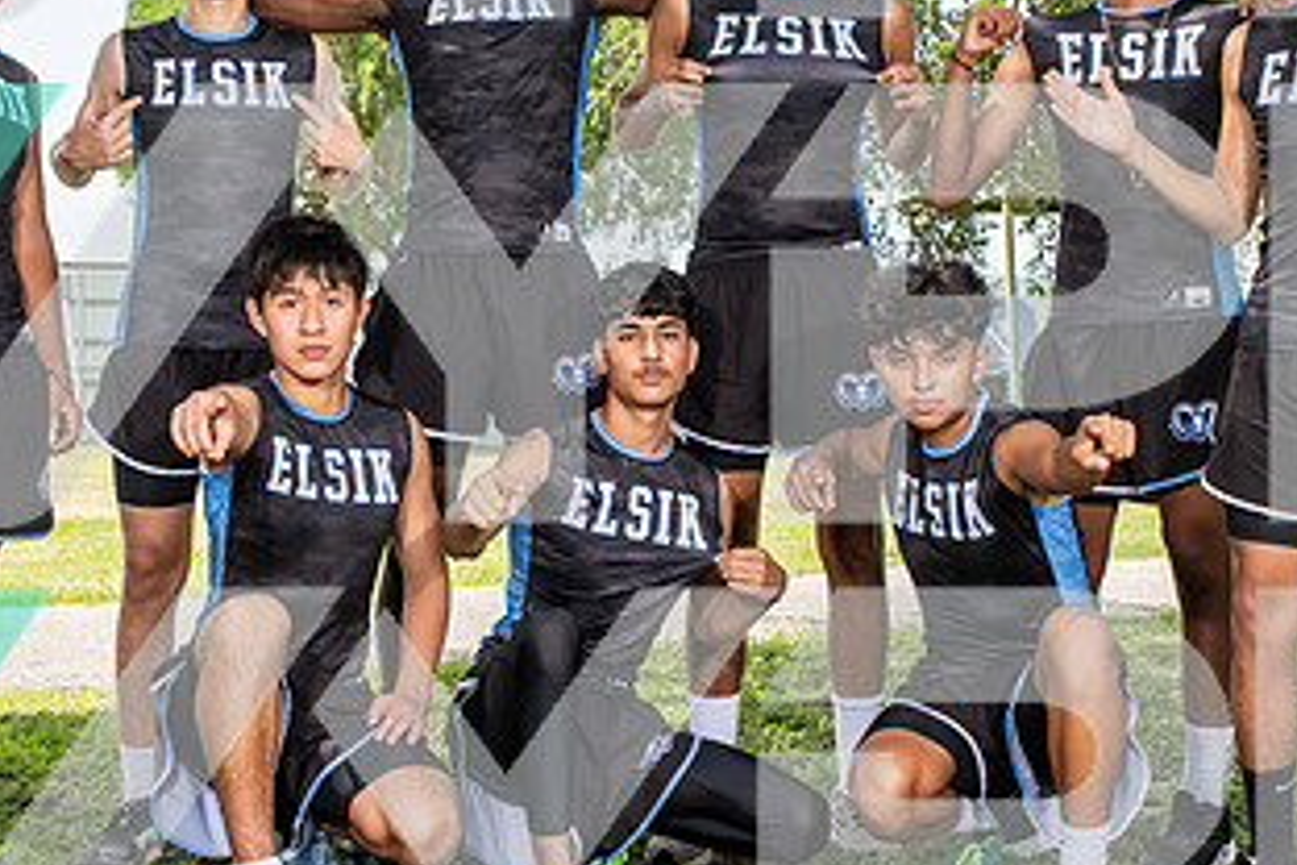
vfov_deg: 20.3
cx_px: 690
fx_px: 2414
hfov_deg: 30.1
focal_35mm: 67
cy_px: 306
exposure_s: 1/500
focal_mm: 36
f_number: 6.3
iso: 250
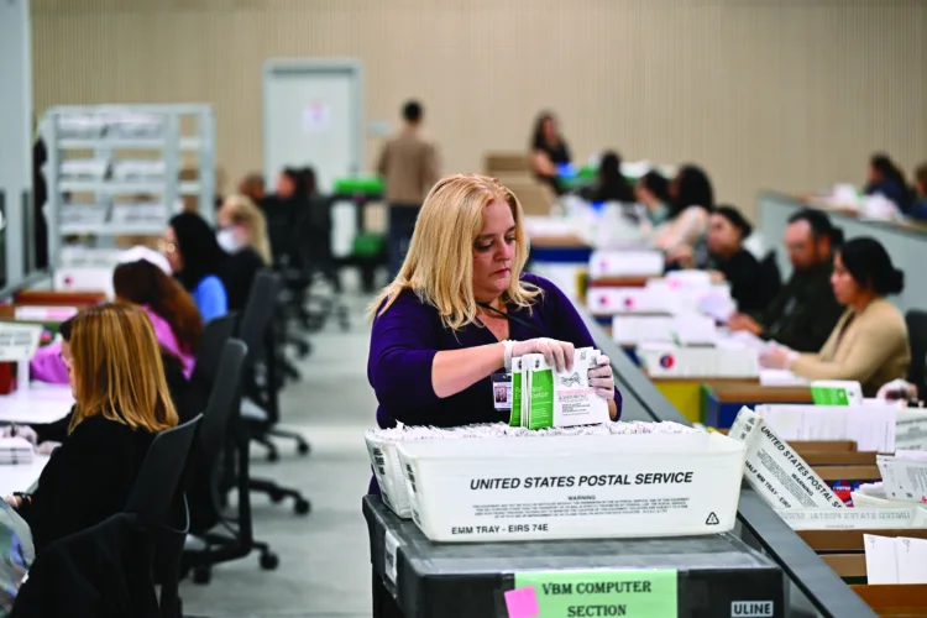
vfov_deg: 11.9
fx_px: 2961
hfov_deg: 17.8
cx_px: 464
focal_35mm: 115
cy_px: 309
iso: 1250
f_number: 2.8
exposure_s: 1/200
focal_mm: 115
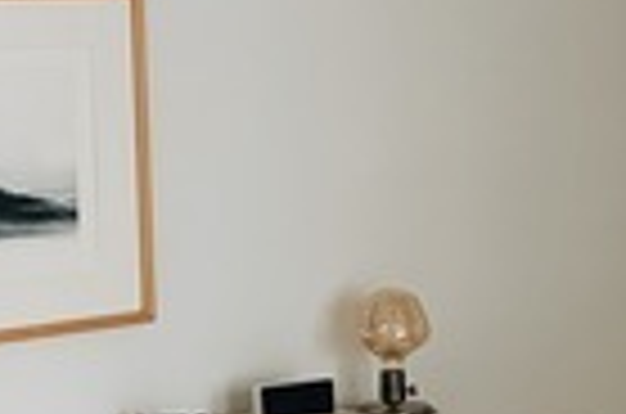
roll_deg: +0.1
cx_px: 880
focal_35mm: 130
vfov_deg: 10.5
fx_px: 2255
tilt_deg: -8.3
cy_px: 306
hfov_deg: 14.9
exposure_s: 1/121
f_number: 1.6
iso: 100
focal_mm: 5.96
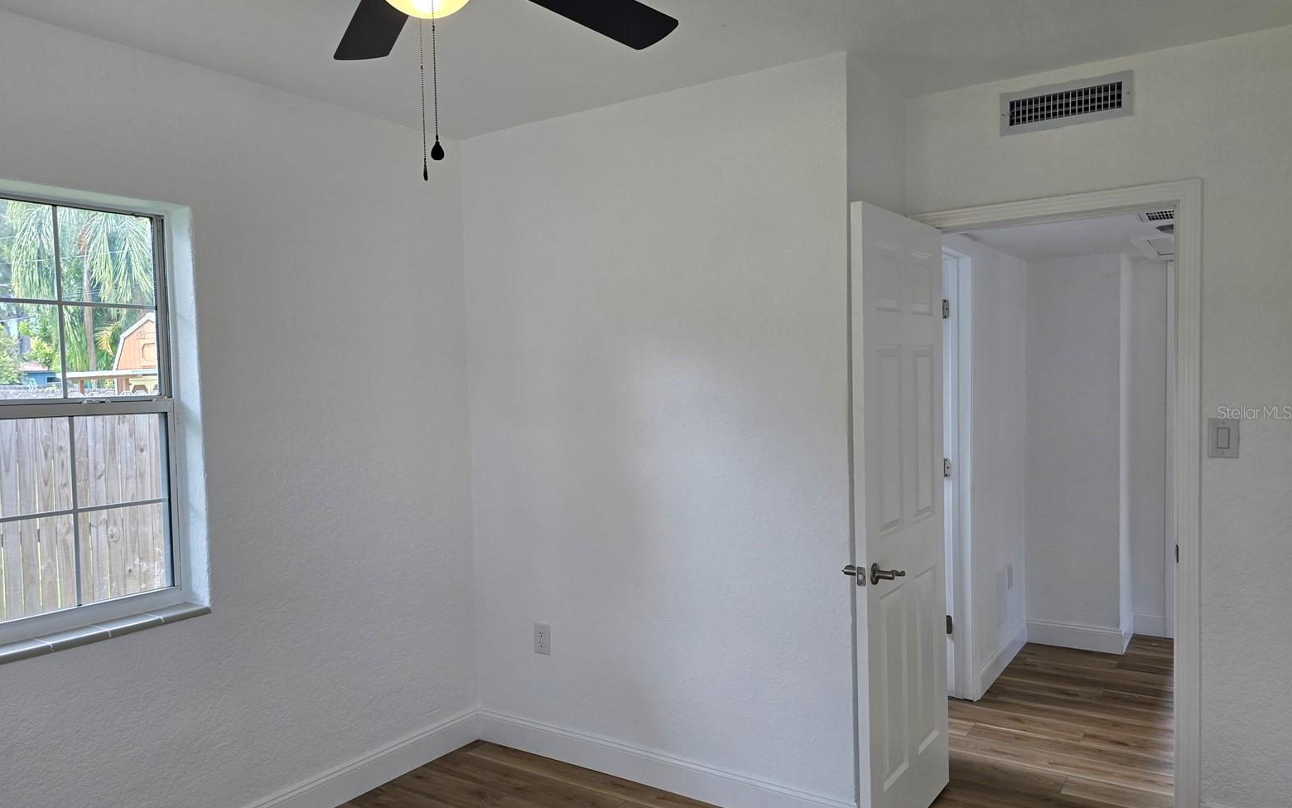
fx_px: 880
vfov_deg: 49.3
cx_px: 633
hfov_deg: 72.5
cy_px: 412
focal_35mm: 25
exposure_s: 1/120
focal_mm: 6.3
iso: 64
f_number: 1.7
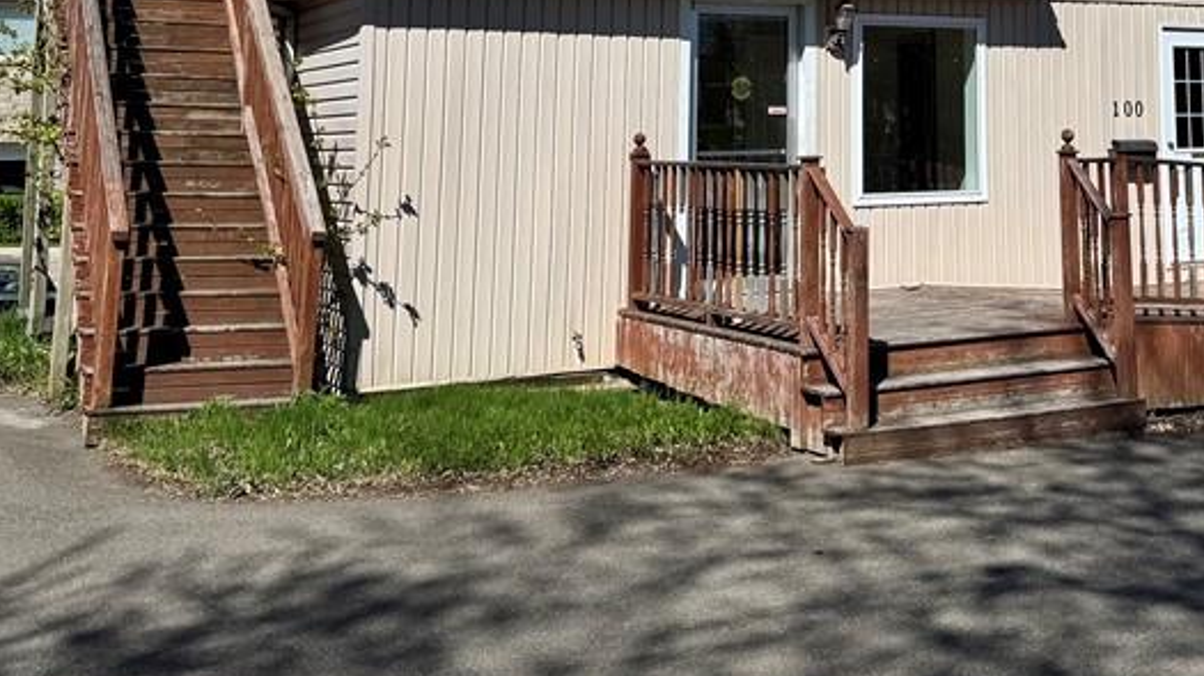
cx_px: 915
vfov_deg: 22.0
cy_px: -103
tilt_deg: +7.9
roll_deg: +0.6
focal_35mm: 51
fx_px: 1628
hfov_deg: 39.4
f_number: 1.78
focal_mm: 6.76
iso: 80
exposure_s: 1/7092
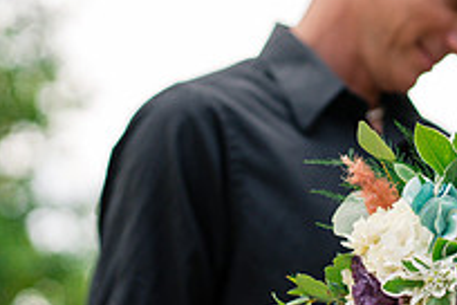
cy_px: 183
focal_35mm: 242
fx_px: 3072
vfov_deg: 5.7
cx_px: 450
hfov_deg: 8.5
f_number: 2.8
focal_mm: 85
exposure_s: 1/2500
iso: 800
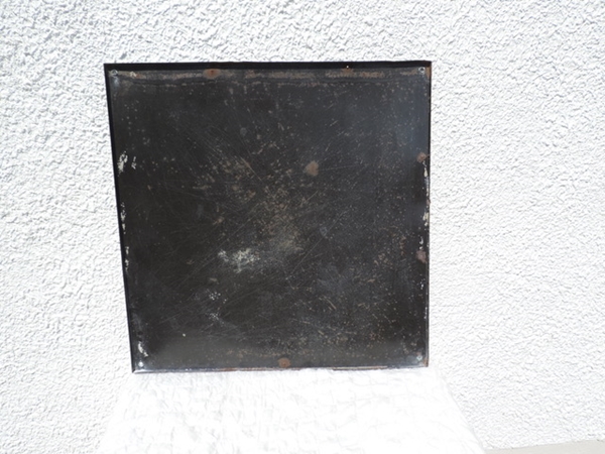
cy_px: 227
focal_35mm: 28
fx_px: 489
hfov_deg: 63.4
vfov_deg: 49.7
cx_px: 302
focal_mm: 4.9
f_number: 3.1
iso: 80
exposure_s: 1/1600
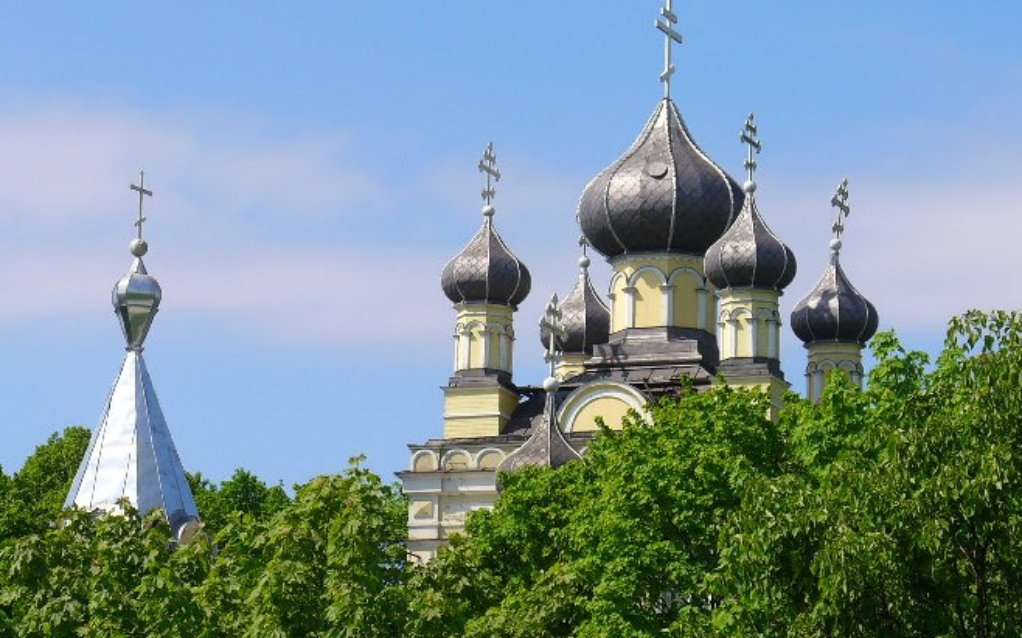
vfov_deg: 8.6
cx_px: 432
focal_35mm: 152
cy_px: 303
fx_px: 4233
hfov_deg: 13.8
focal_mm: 19.4
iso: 64
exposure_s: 1/200
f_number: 7.4
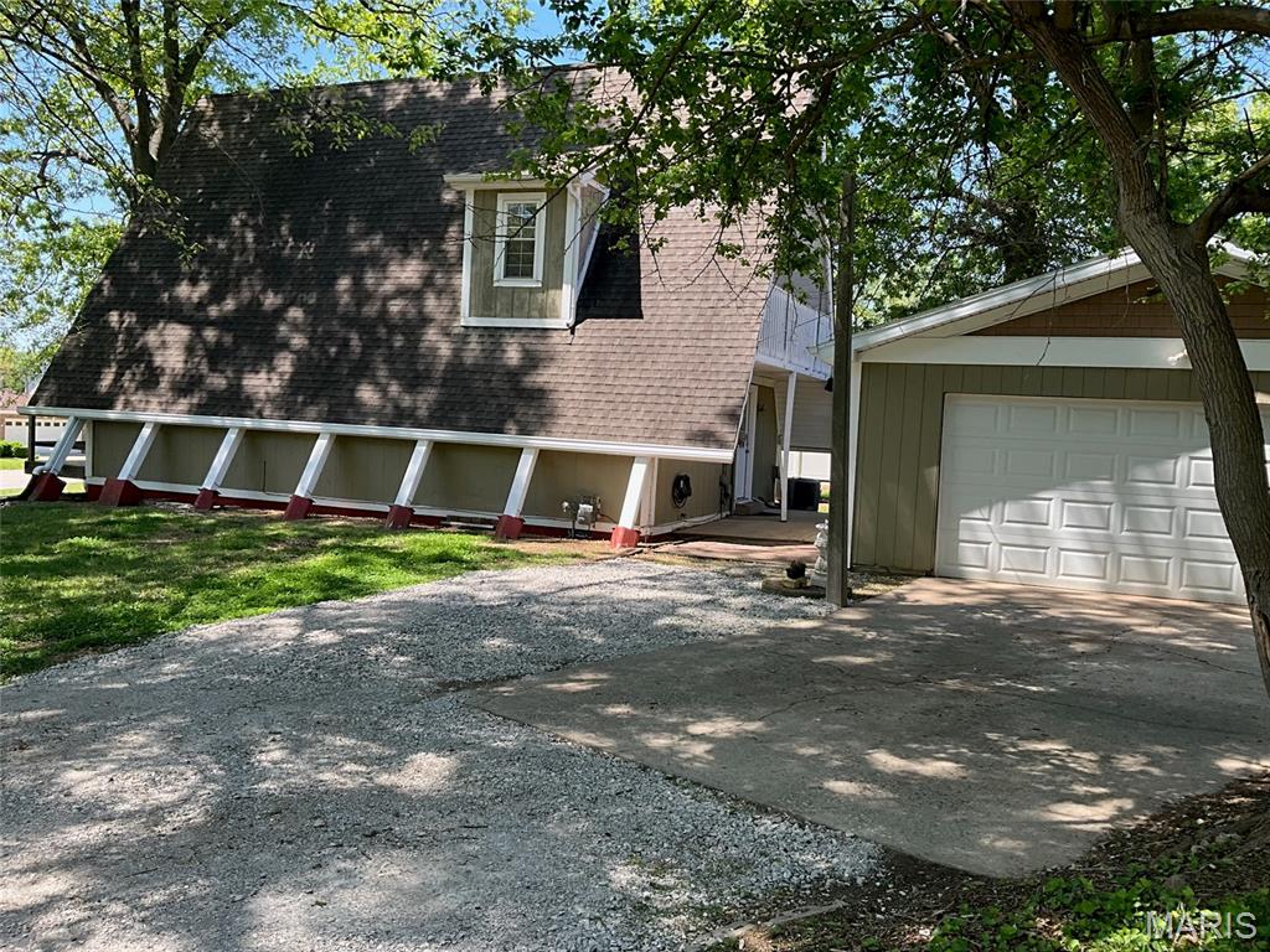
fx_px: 1064
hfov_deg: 61.7
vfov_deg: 48.2
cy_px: 476
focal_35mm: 29
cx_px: 635
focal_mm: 3
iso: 25
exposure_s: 1/406
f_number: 1.8
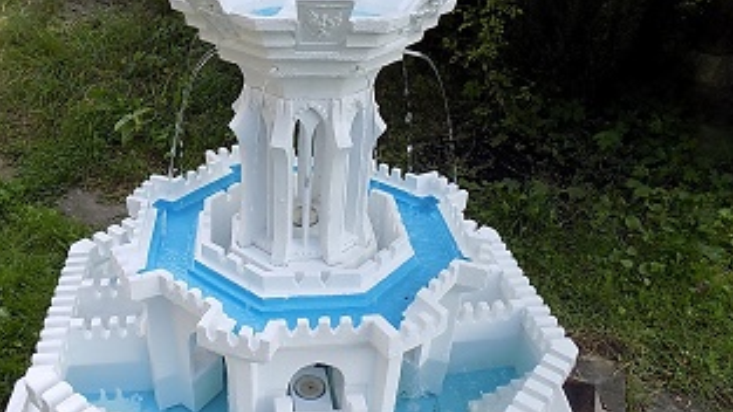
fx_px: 622
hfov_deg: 60.6
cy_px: 225
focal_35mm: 32
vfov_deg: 36.6
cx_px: 302
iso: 80
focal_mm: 4
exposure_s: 1/250
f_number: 3.1
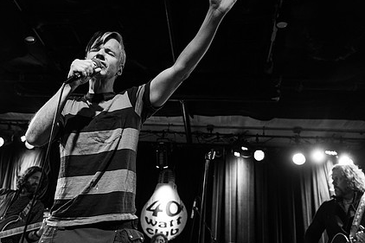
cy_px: 144
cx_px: 168
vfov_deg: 39.8
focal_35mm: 33
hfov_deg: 57.2
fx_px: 334
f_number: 3.2
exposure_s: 1/160
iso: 2000
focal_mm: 24
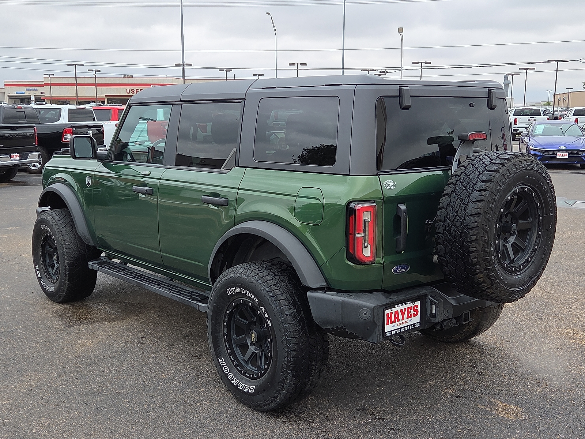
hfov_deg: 47.9
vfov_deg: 36.8
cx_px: 292
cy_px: 220
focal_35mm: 39
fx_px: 659
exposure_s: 1/1250
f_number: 1.8
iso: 76
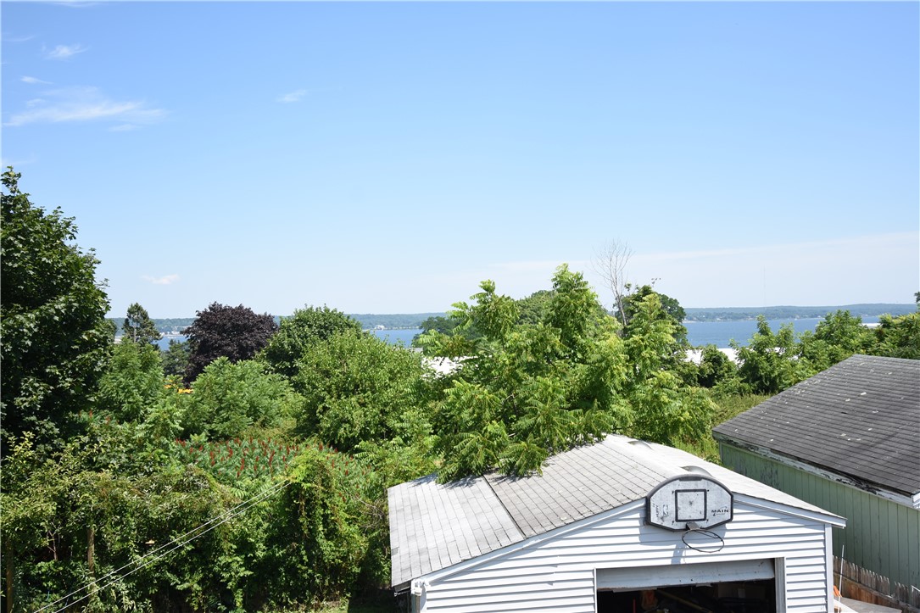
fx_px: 766
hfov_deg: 61.9
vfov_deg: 43.6
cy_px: 306
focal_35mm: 30
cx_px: 460
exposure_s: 1/250
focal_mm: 20
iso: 100
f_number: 5.6
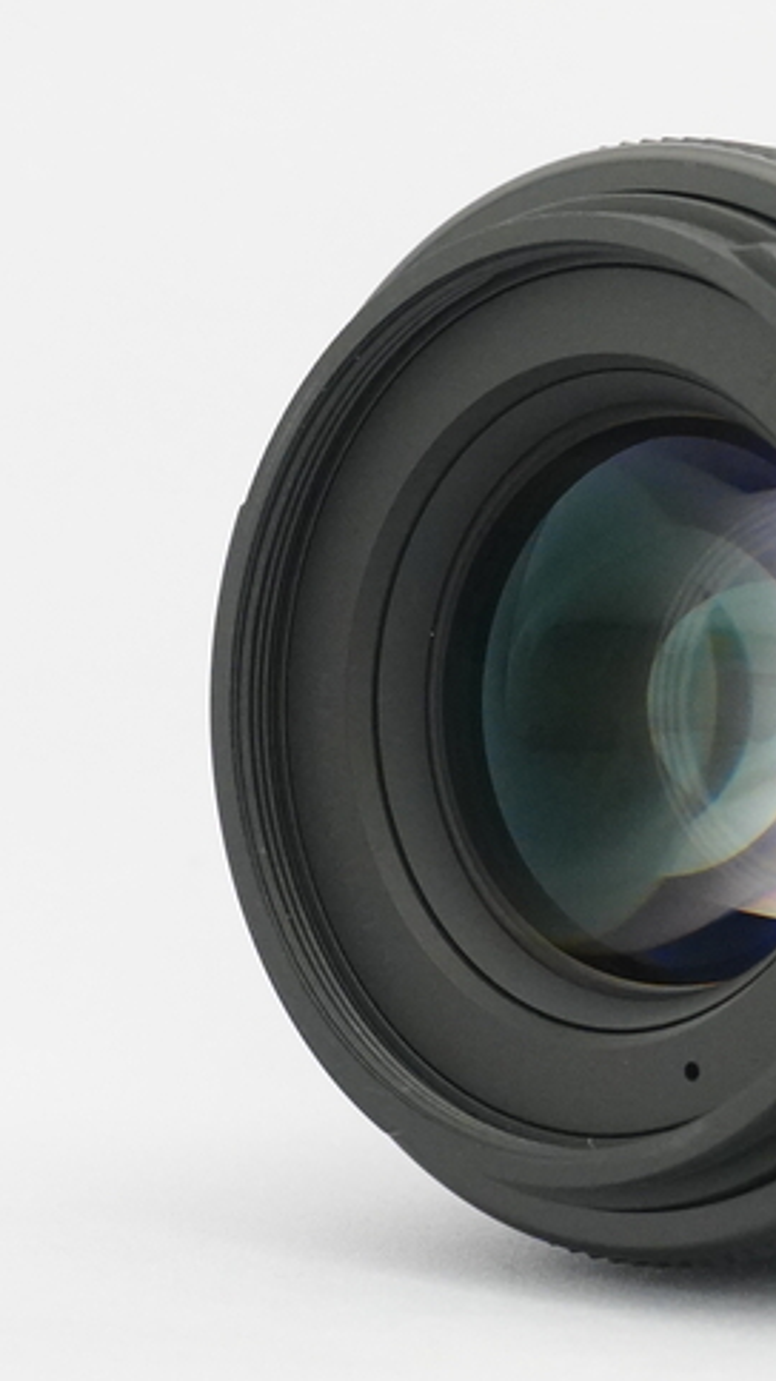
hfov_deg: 8.8
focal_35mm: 135
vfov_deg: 15.9
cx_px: 996
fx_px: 4942
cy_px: 702
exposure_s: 1/25
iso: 6400
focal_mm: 52
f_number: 11
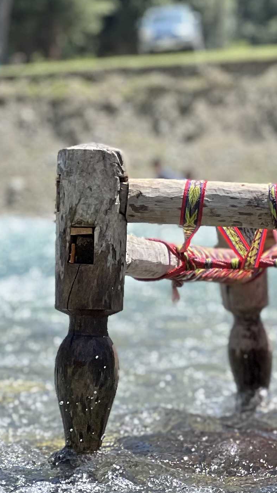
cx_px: 517
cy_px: 261
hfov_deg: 5.0
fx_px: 3147
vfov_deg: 8.9
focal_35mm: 241
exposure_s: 1/210
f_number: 2.8
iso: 25
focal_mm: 9
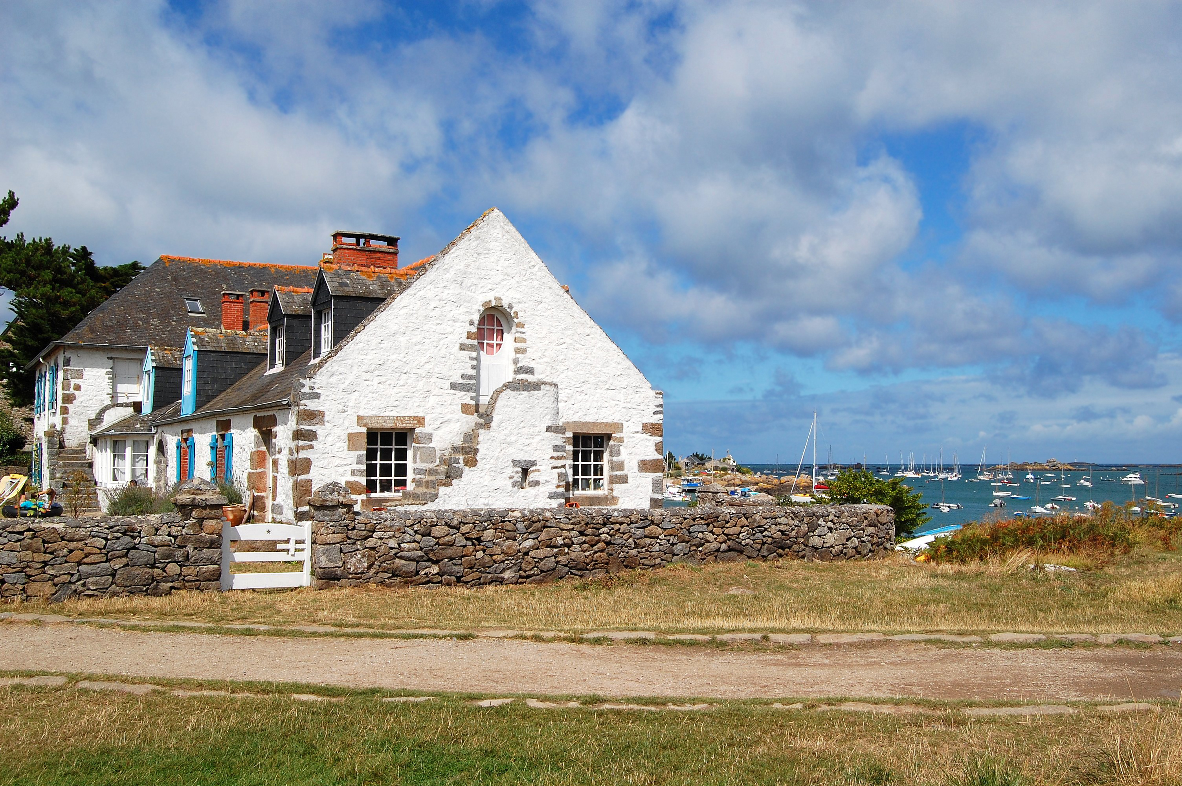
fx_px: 1132
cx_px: 591
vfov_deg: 38.3
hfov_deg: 55.1
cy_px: 393
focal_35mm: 34
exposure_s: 1/400
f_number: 13
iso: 200
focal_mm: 23
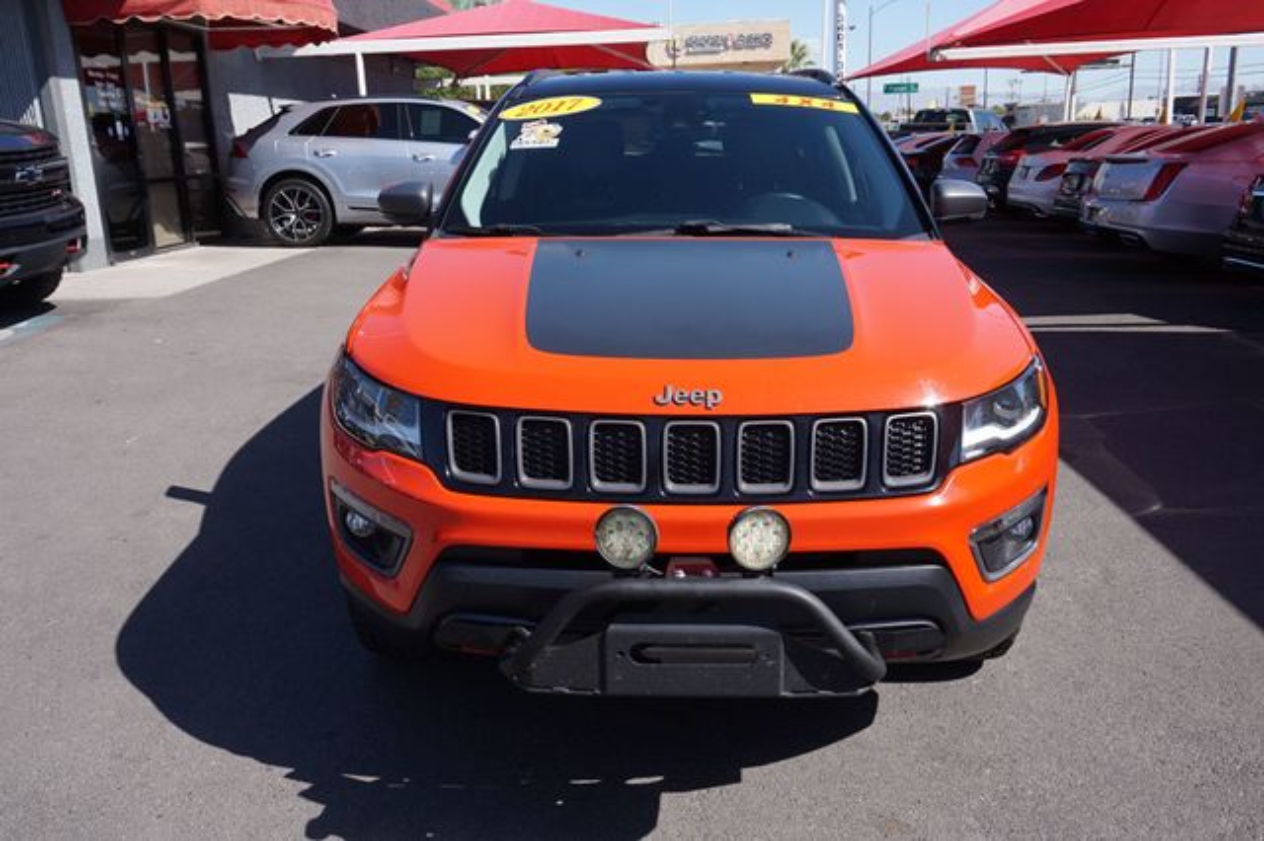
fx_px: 1053
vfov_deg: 43.6
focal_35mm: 30
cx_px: 632
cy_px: 420
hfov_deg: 62.0
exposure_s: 1/250
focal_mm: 20
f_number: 7.1
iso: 100
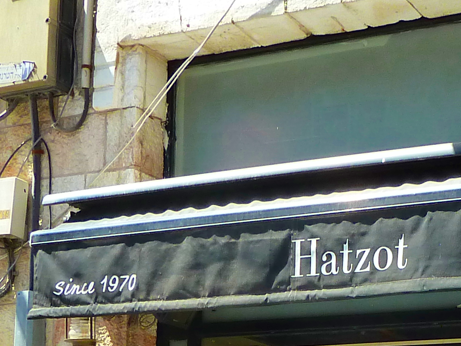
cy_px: 539
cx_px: 390
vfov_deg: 15.5
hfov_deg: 22.1
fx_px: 1159
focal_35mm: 87
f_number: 4
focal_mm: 4.1
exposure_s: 1/125
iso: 125
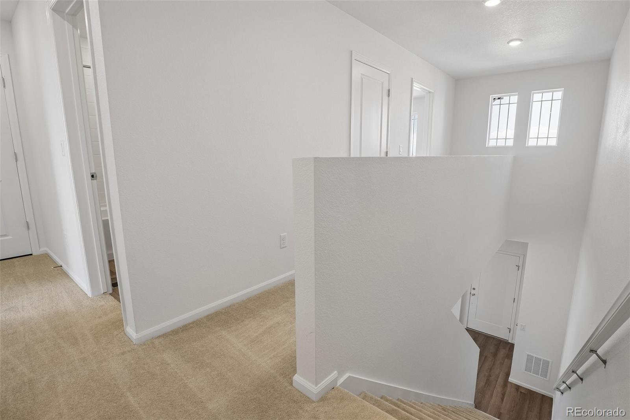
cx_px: 315
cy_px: 210
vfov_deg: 72.0
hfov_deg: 95.0
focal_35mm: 16
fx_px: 289
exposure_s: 1/30
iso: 250
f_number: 8
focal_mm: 11
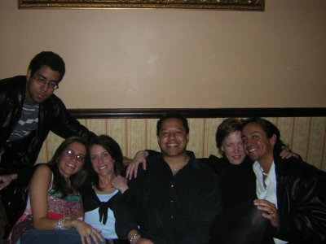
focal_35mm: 36
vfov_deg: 39.7
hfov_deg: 51.4
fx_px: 339
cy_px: 122
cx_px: 163
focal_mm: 4.7
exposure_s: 1/60.1
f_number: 5.2
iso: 123
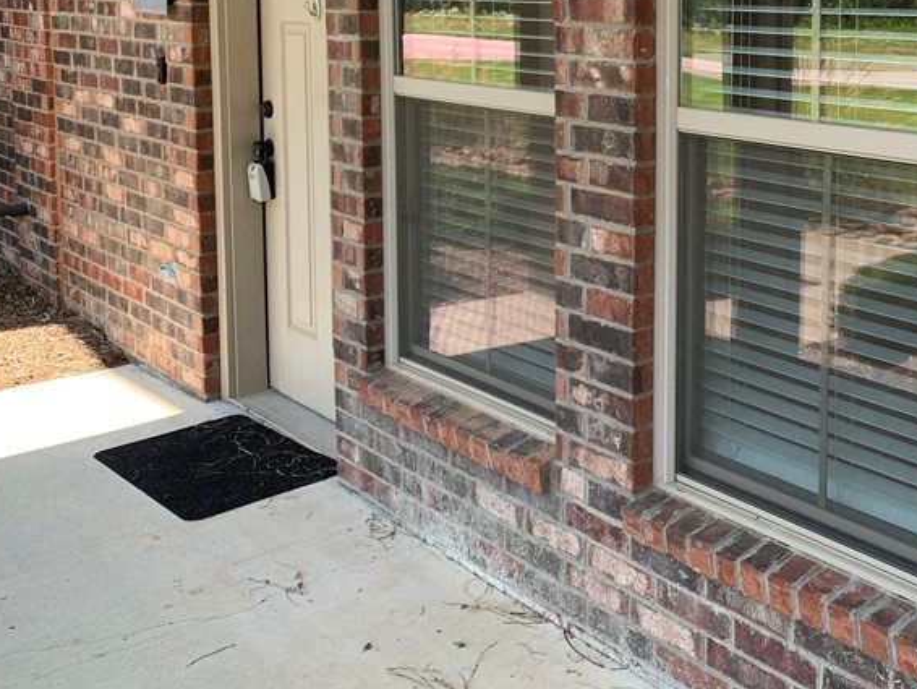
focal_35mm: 47
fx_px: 1246
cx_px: 705
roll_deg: -0.9
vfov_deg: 30.0
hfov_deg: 39.2
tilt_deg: -5.4
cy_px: 120
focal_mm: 4.25
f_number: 1.8
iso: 25
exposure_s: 1/218
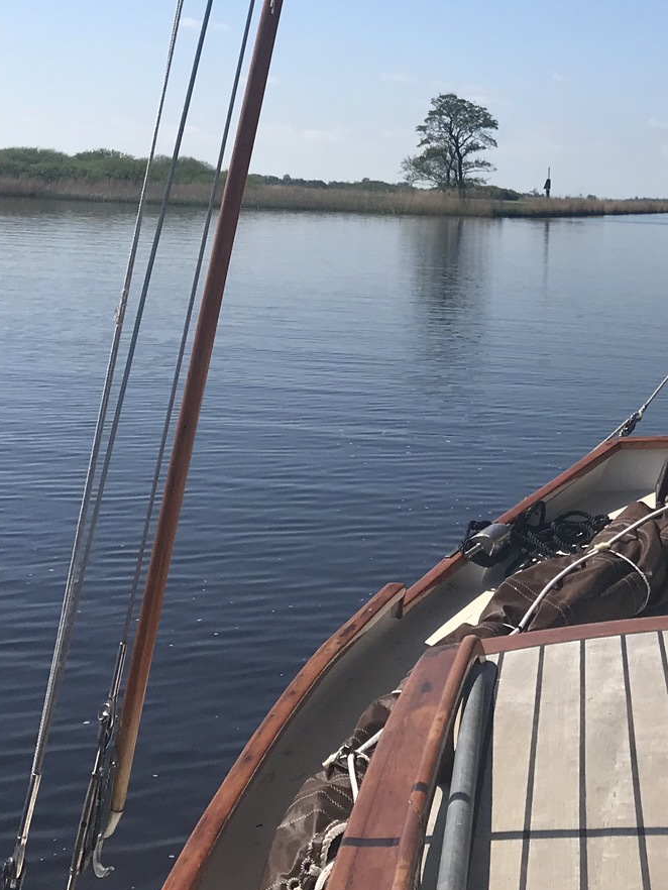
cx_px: 458
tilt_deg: +9.8
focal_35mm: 65
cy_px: -65
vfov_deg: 27.5
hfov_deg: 22.5
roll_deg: -2.4
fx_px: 1672
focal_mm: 3.99
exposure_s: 1/3690
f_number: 1.8
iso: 20
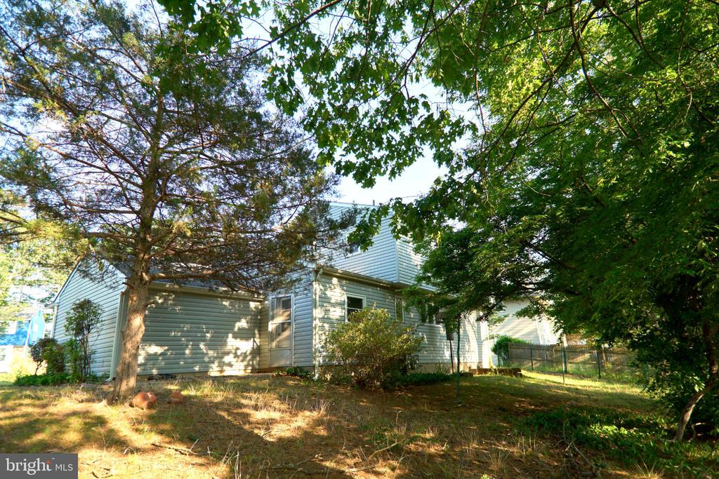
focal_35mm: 19
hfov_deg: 86.9
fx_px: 379
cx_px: 360
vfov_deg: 64.6
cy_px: 240
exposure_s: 1/125
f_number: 7.1
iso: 100
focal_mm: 19
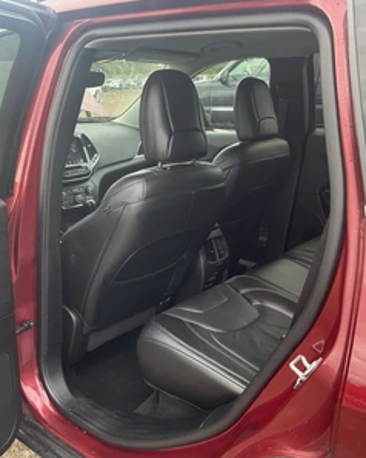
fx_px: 515
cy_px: 229
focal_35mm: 38
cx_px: 148
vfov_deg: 48.0
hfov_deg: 39.0
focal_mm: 3
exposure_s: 1/122
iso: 25
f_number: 1.8
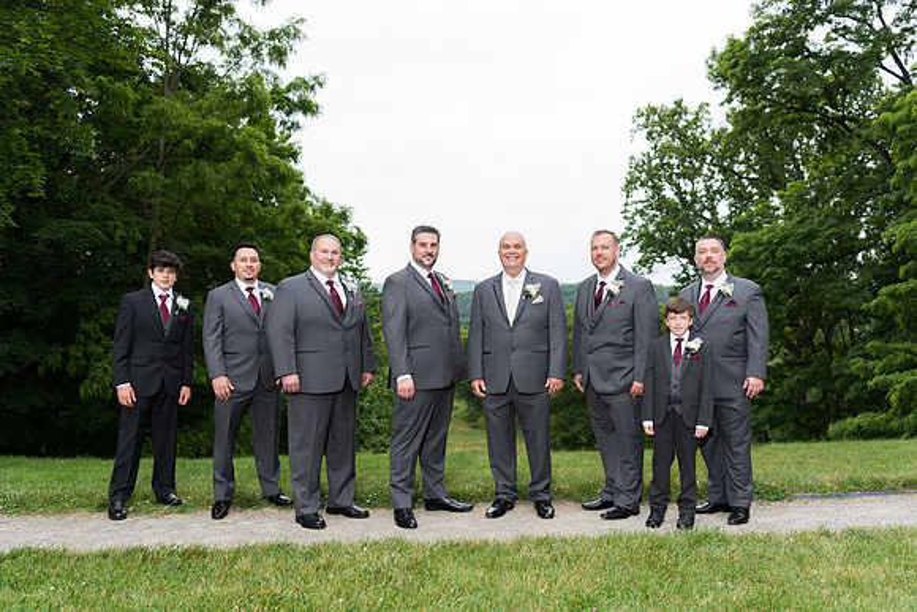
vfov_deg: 37.9
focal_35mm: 35
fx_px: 892
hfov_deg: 54.4
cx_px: 467
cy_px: 306
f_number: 2.8
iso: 64
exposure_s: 1/200
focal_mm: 34
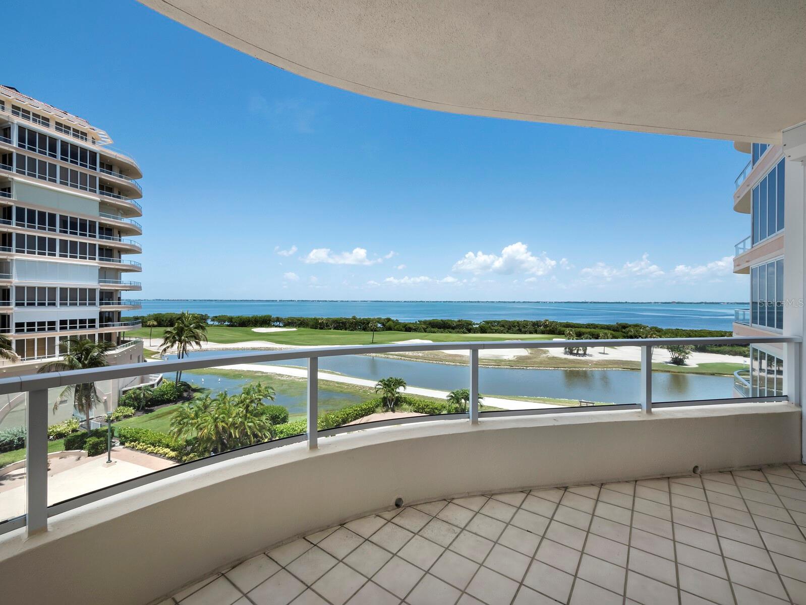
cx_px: 403
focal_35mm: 14
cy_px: 302
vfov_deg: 85.7
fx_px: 326
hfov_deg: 102.0
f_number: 11
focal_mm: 7
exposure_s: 1/160
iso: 400
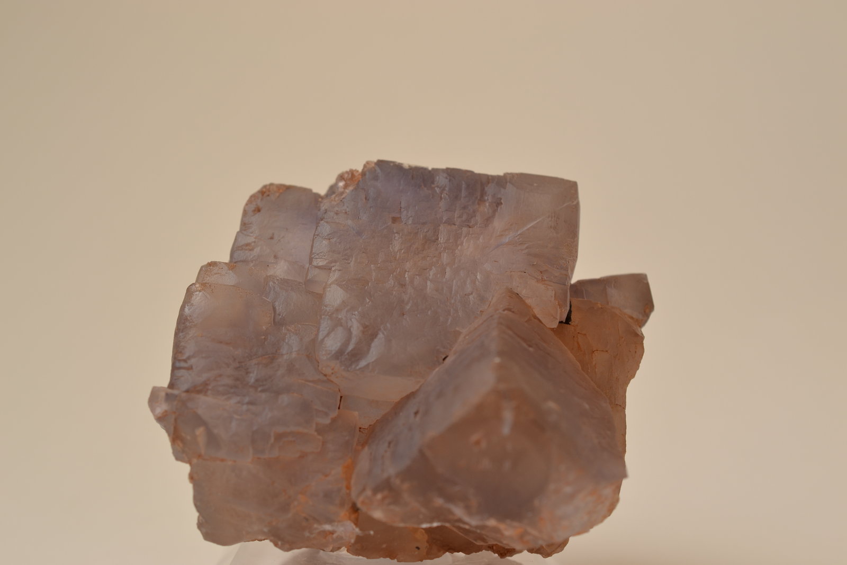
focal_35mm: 60
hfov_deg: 33.4
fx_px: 1412
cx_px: 424
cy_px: 282
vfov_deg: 22.6
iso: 100
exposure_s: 1/13
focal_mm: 40
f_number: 6.3
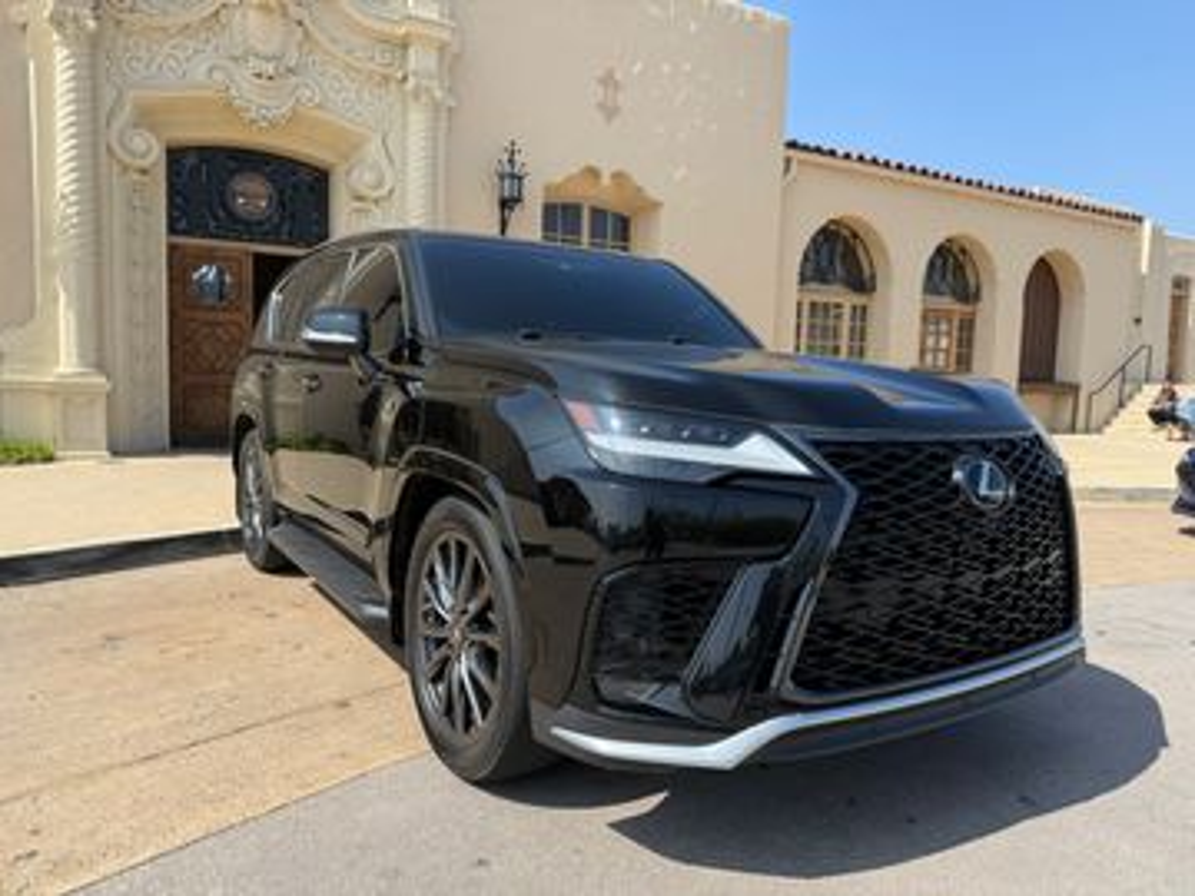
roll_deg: -2.5
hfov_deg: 71.6
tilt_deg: -5.1
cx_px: 598
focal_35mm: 24
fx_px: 829
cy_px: 448
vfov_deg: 56.8
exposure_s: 1/2445
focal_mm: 6.76
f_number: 1.78
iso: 80
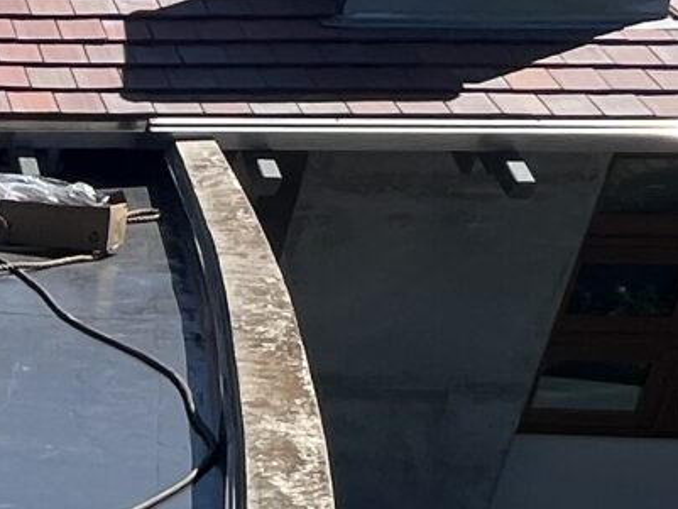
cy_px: 834
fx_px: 1626
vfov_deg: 15.8
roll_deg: -0.2
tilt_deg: -31.4
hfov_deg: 17.3
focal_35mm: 83
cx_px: -666
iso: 32
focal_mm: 1.57
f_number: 1.8
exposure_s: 1/1698
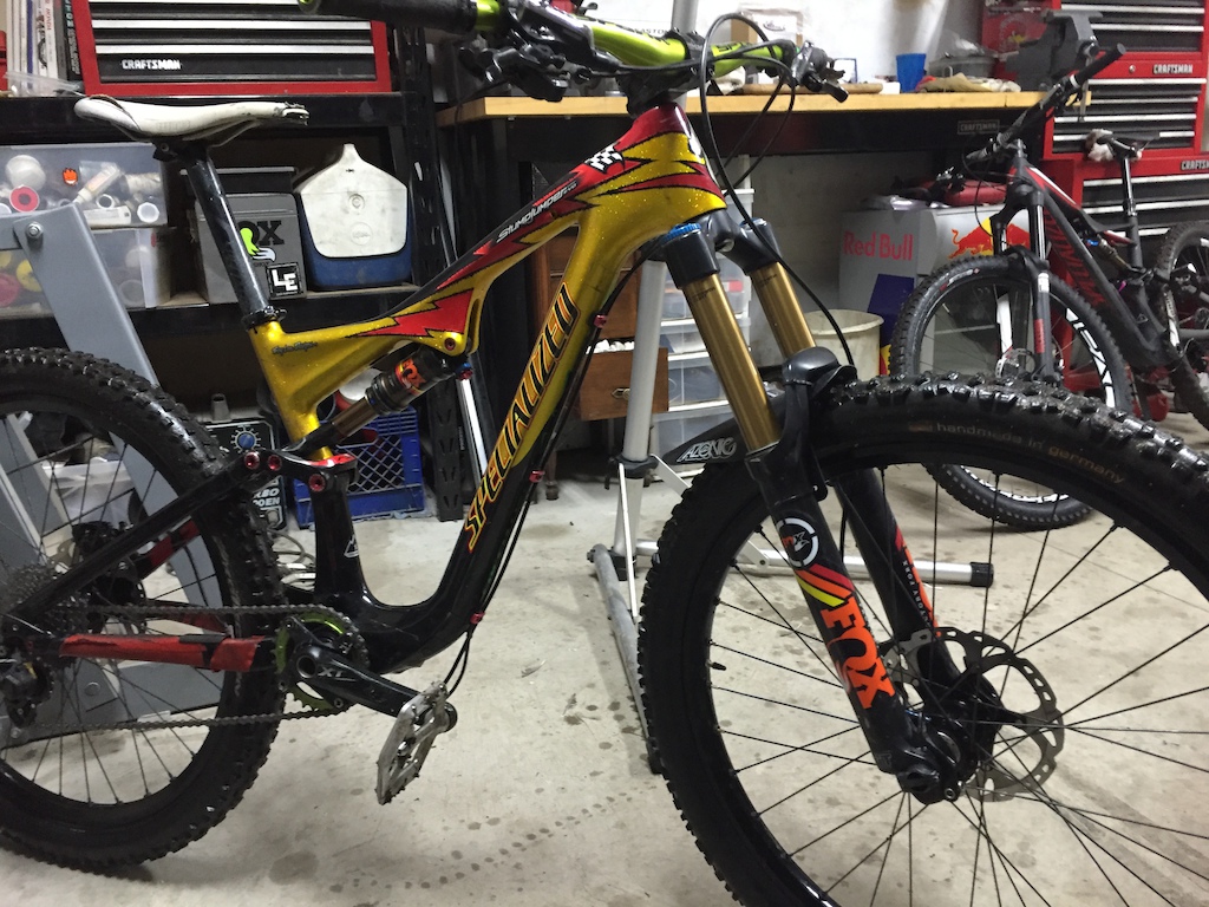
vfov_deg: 48.2
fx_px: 1013
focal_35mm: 29
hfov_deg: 61.7
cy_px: 454
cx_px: 604
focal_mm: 4.15
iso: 250
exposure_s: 1/24
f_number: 2.2
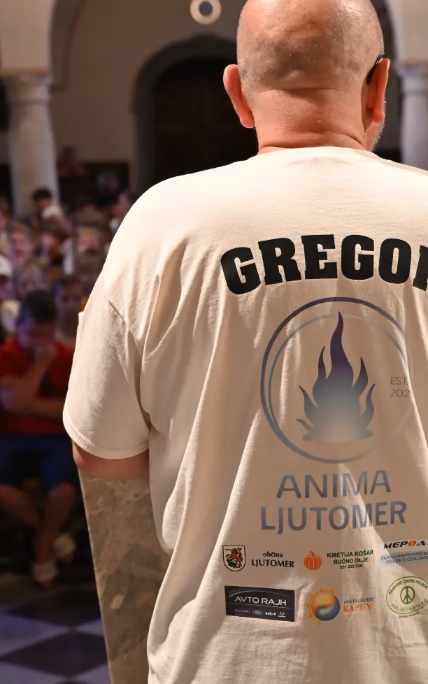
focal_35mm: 81
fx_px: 1510
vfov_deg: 25.5
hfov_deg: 16.0
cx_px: 351
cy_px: 360
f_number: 4
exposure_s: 1/60
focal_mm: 48
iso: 1600
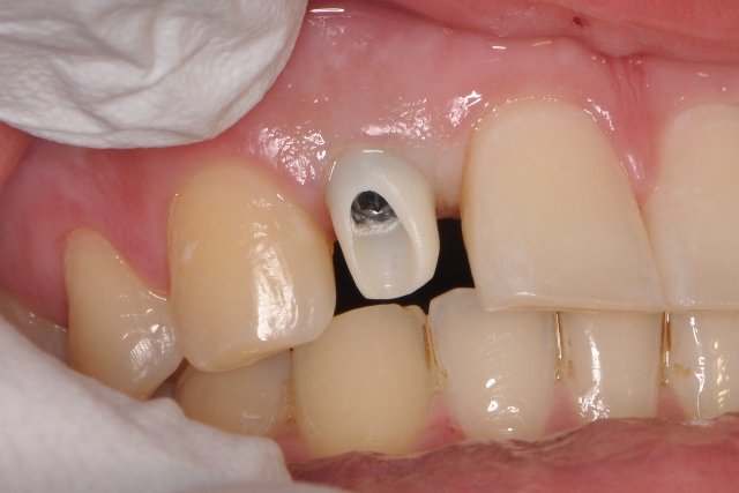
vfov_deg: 8.7
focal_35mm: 158
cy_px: 246
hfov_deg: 13.0
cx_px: 370
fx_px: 3234
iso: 200
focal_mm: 105
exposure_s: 1/80
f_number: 25
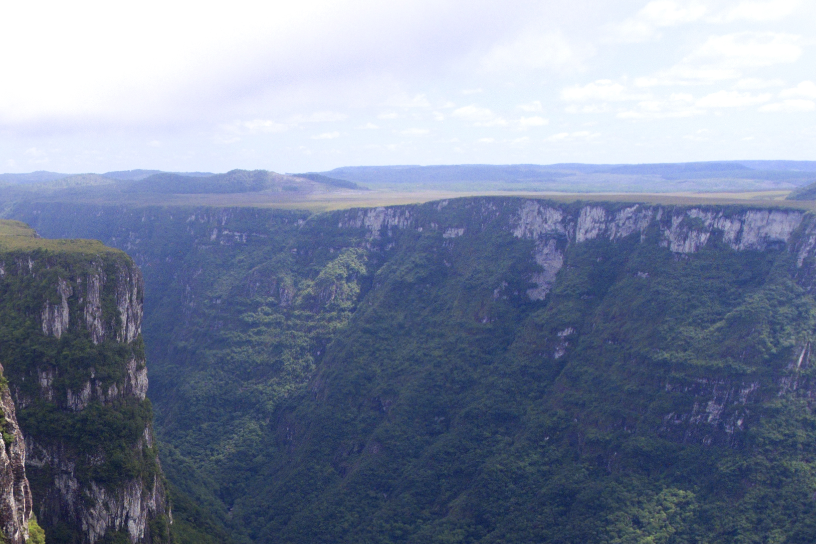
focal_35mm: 51
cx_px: -70
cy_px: 614
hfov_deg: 34.0
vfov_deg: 24.5
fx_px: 1156
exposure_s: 1/730
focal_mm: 3.61
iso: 100
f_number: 2.8
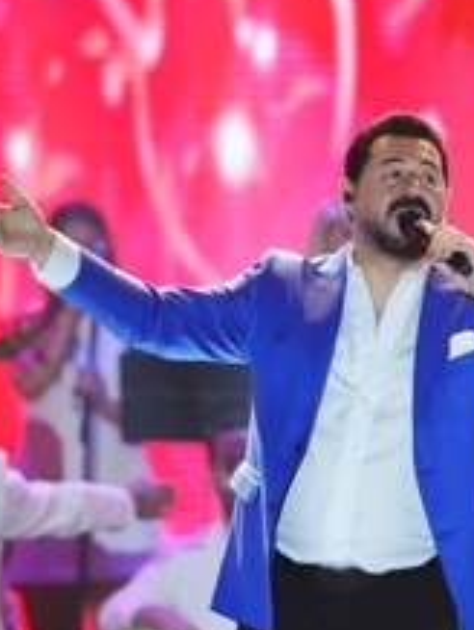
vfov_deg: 3.3
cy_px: 342
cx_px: 327
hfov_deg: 2.5
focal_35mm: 592
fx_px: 10787
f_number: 2.8
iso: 1250
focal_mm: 200
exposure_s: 1/400
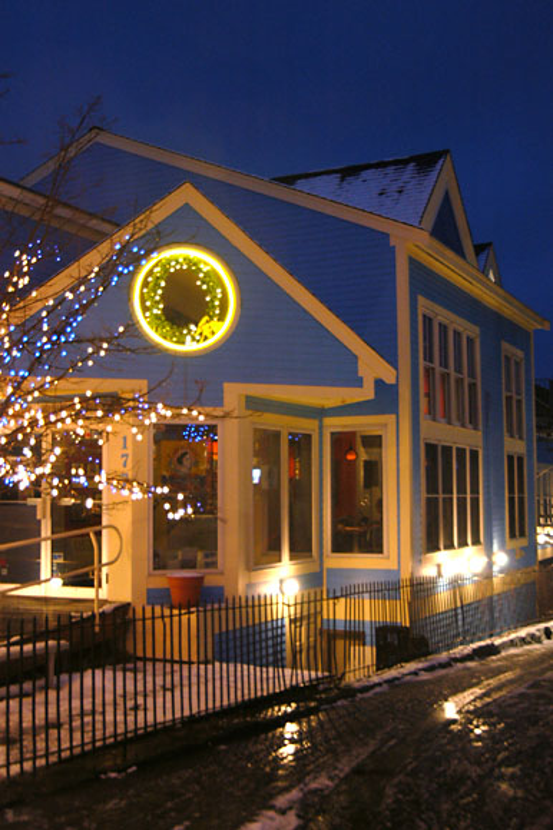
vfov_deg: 45.0
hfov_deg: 30.8
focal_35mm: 44
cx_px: 276
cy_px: 415
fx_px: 1003
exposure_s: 1/10
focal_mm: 29
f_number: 4
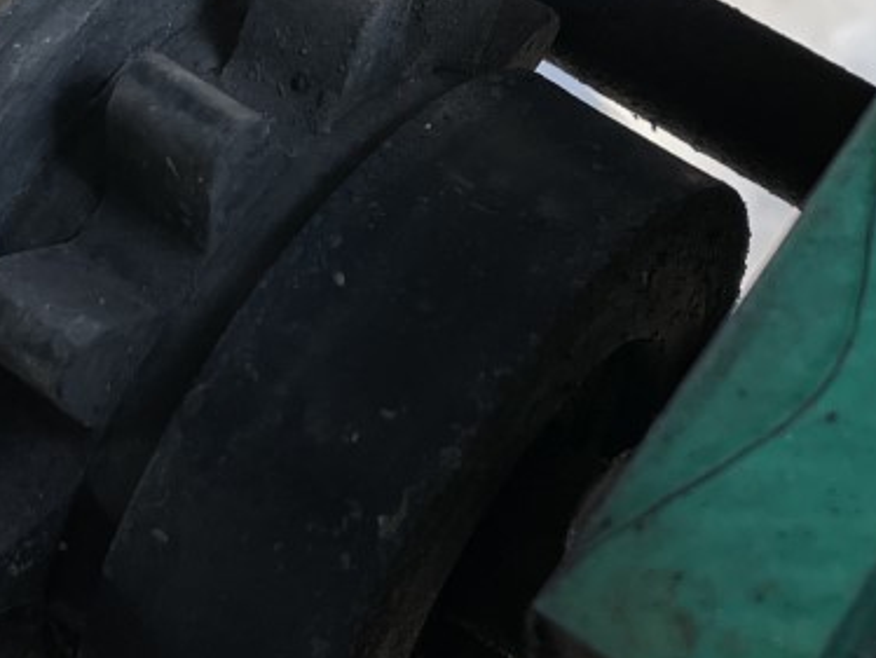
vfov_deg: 14.3
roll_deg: -13.5
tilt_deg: -34.7
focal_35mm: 100
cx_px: 424
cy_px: -152
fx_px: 2532
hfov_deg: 19.6
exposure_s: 1/231
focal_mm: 4.2
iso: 32
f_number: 1.6
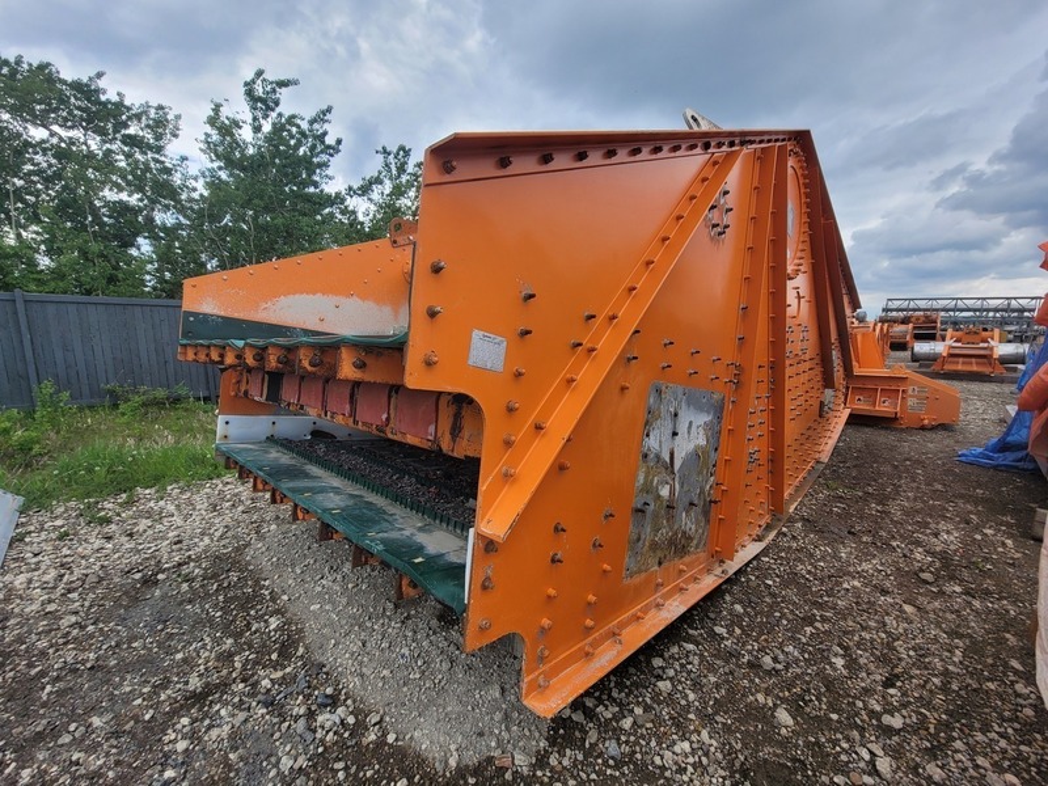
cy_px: 393
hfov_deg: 106.2
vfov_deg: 89.9
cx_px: 524
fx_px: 394
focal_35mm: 13
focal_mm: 2.2
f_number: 2.2
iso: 64
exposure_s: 1/927
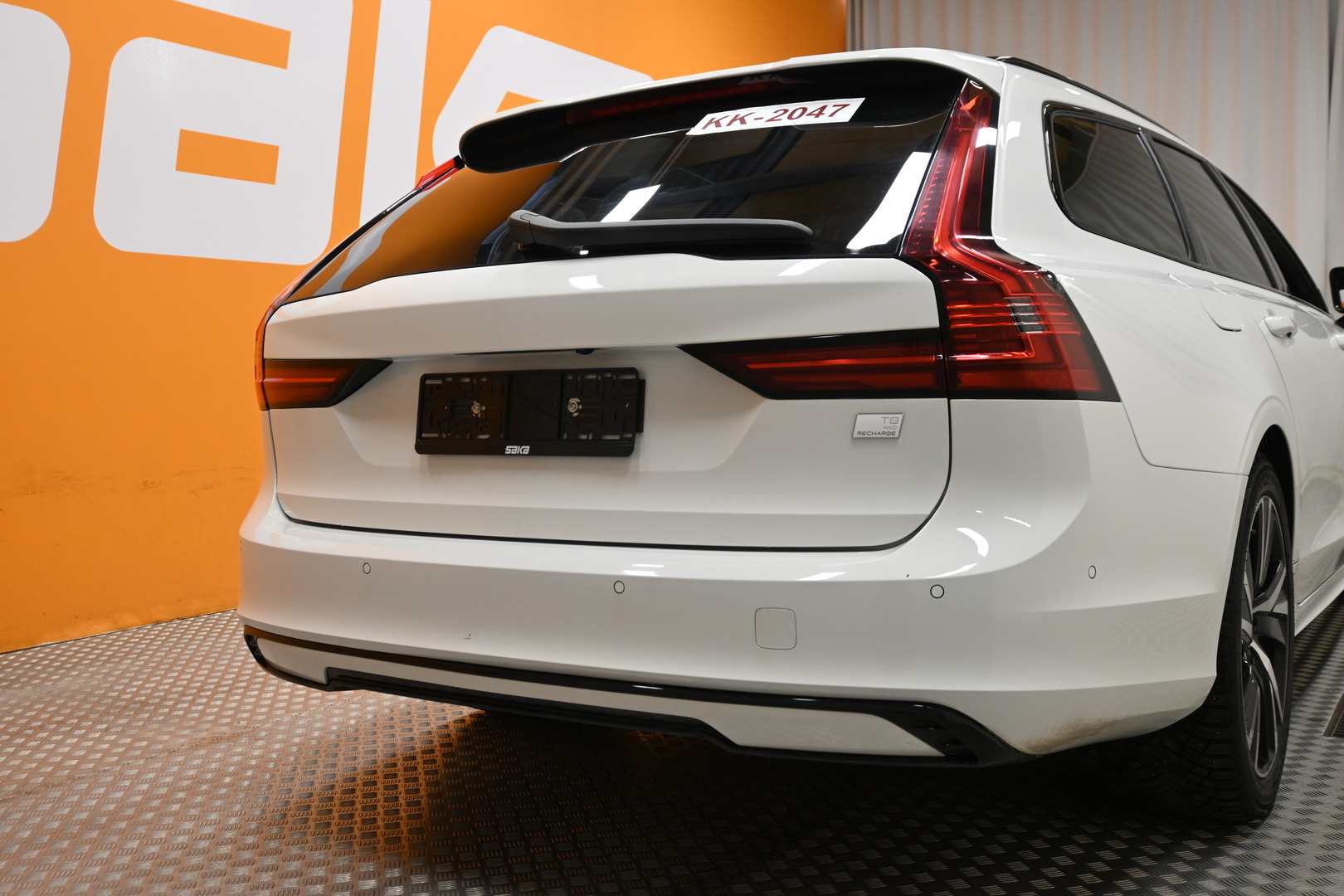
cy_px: 448
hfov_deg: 55.1
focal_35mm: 34
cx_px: 672
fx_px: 1288
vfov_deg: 38.4
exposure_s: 1/40
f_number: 4.2
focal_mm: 23
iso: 360
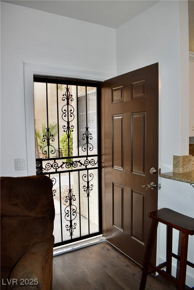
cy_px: 145
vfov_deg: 67.3
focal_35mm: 27
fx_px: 218
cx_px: 97
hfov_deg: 48.0
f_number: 5
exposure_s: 1/100
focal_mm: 18
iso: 800
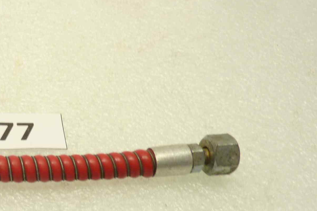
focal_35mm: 55
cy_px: 161
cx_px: -16
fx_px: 484
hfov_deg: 32.6
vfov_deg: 24.3
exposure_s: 1/15
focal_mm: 4.1
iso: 80
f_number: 3.3
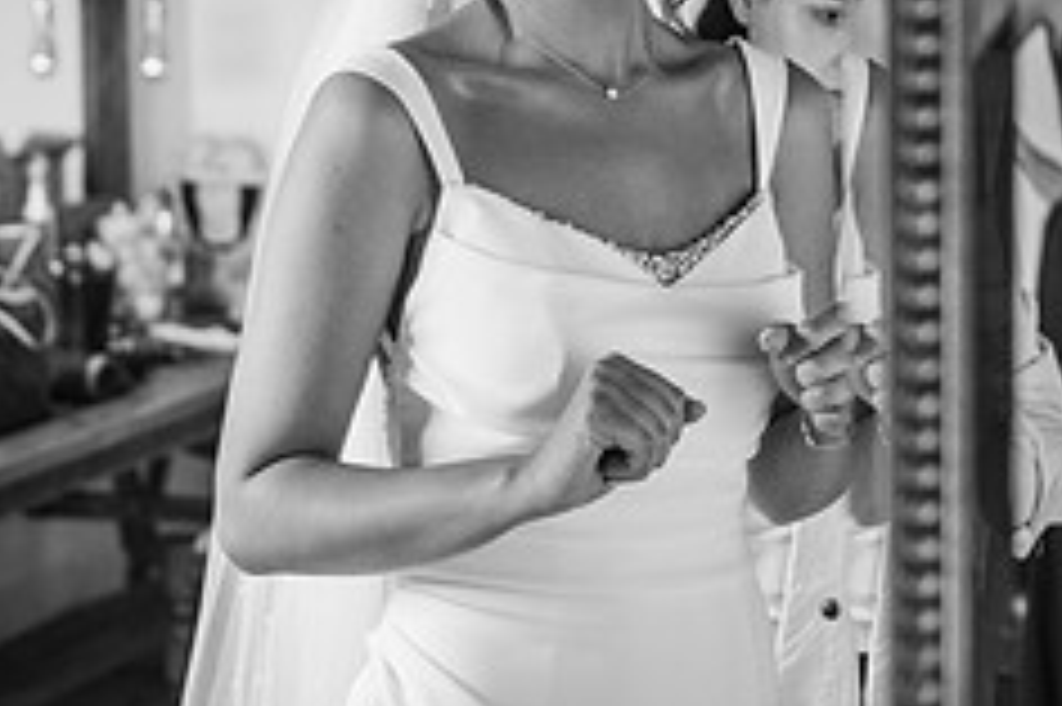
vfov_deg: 15.5
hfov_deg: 23.6
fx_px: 2535
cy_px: -18
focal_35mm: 86
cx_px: 468
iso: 400
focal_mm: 35
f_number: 2
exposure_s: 1/200
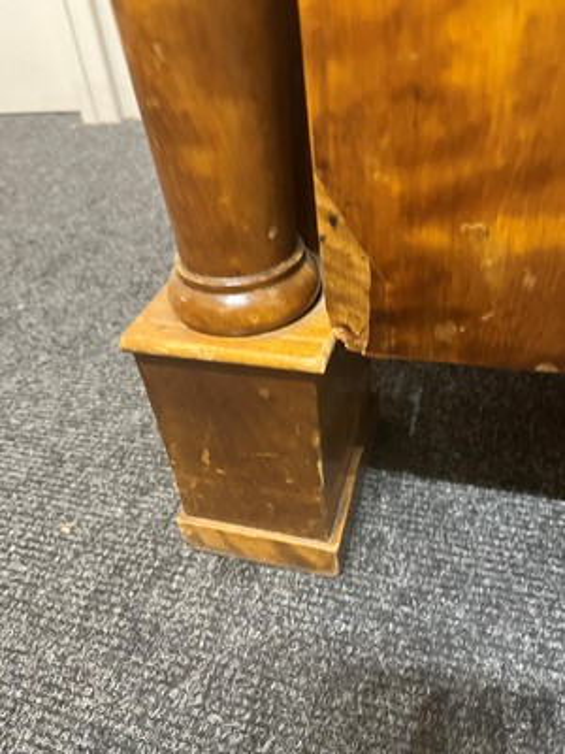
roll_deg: +8.0
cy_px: 377
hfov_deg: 53.1
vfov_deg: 67.3
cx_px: 282
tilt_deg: -39.5
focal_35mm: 26
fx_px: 566
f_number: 1.6
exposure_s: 1/33
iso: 500
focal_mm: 5.1
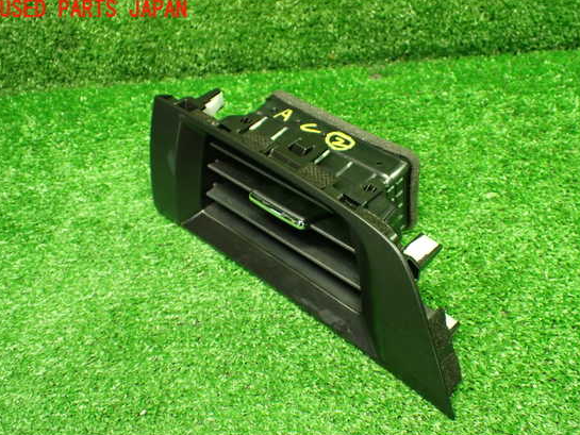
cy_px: 236
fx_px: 553
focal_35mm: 33
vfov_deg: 42.9
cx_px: 313
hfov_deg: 55.3
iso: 800
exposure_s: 1/60
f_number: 2.3
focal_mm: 5.4
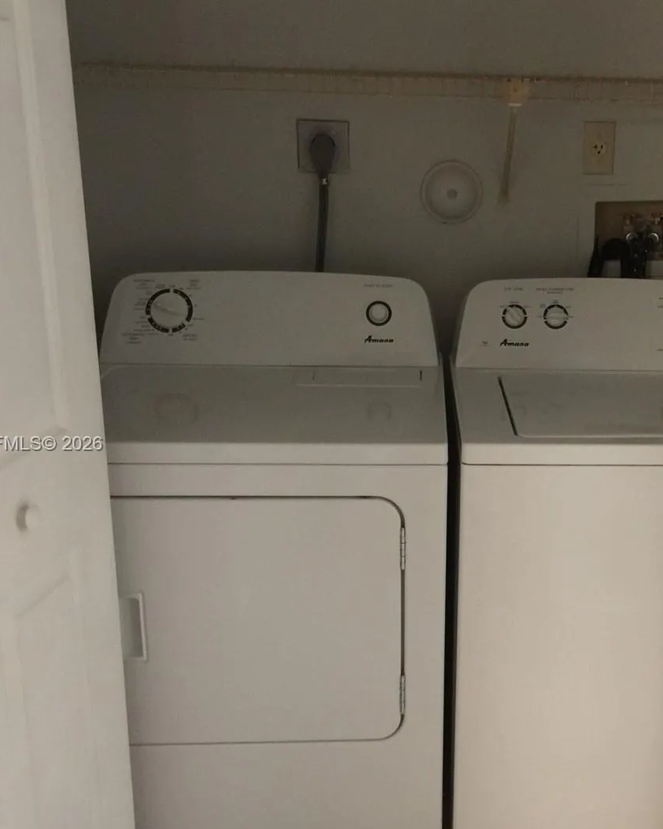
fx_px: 1054
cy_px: 445
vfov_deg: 42.9
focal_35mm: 43
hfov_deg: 34.3
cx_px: 487
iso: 80
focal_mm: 4.15
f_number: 2.2
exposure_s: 1/4
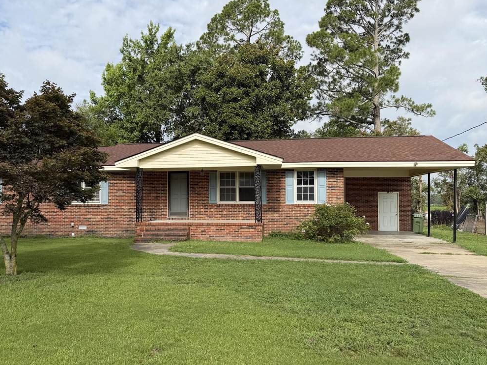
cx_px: 194
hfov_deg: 57.9
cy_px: 192
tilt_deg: +2.2
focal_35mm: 31
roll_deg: +0.0
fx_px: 436
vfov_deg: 45.4
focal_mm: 6.76
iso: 80
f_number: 1.78
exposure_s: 1/3759
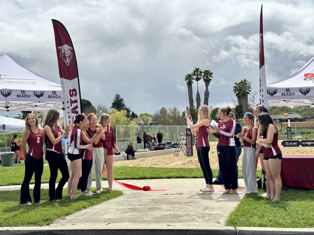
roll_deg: +1.8
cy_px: 118
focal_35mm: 48
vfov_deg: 30.3
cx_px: 157
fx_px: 435
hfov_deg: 39.7
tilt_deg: +1.8
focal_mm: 6.86
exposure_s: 1/5848
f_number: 1.78
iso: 64
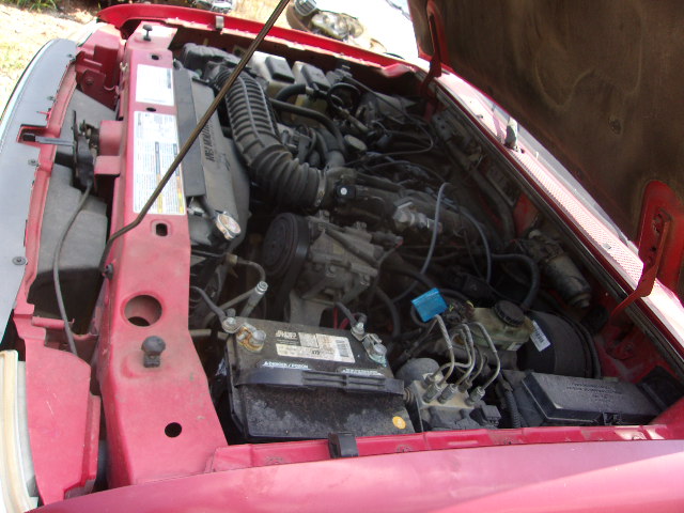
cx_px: 342
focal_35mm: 27
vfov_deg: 51.4
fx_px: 534
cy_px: 256
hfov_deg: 65.3
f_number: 3
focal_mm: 4.9
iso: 80
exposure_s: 1/240
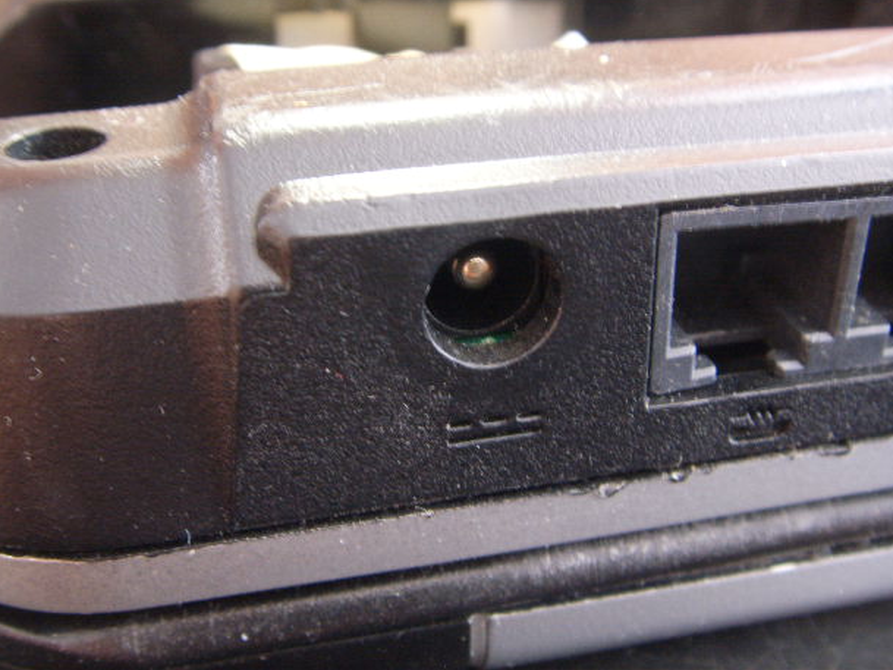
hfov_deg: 45.8
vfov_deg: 35.1
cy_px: 320
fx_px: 1058
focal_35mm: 41
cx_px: 457
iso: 152
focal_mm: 6.6
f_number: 3.5
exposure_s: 1/3
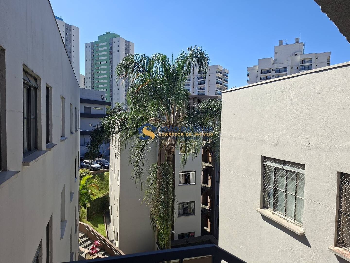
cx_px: 175
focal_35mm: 23
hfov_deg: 73.9
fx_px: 233
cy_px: 132
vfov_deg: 58.9
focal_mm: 5.54
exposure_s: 1/1220
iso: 50
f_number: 1.8
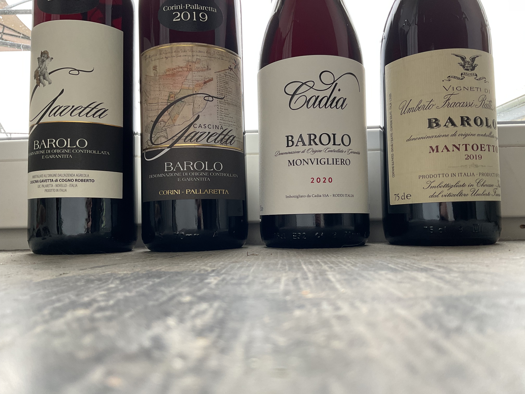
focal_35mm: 29
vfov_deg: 48.2
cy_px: 197
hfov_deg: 61.7
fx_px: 440
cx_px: 262
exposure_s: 1/50
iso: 64
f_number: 1.8
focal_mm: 3
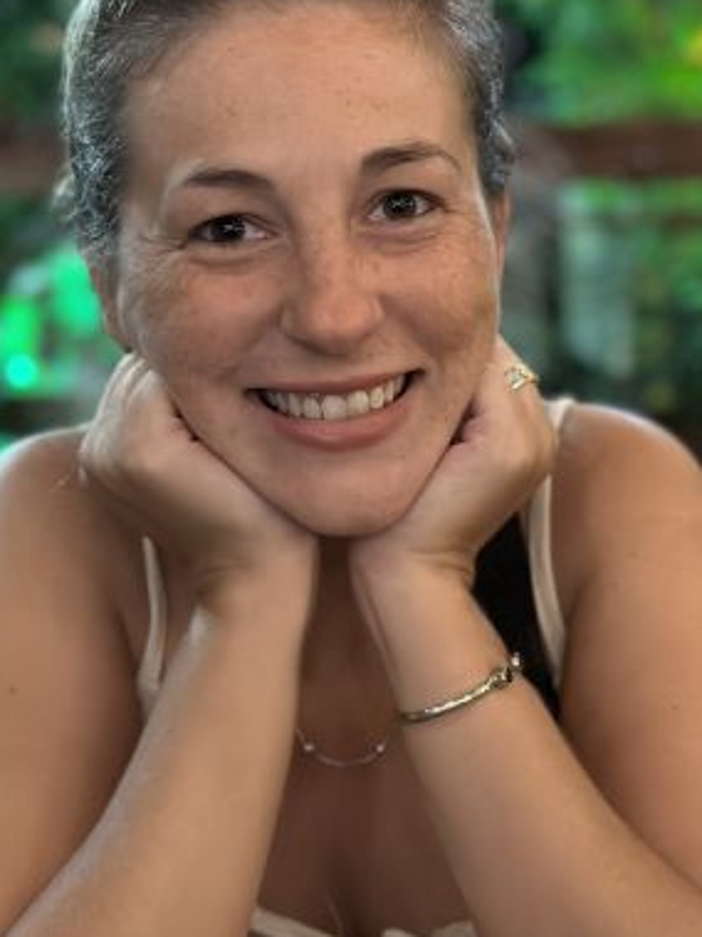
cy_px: 403
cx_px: 428
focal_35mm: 76
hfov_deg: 19.3
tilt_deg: -7.6
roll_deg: +0.7
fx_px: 2056
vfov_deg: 25.6
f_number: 1.78
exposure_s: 1/20
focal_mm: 6.86
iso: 800
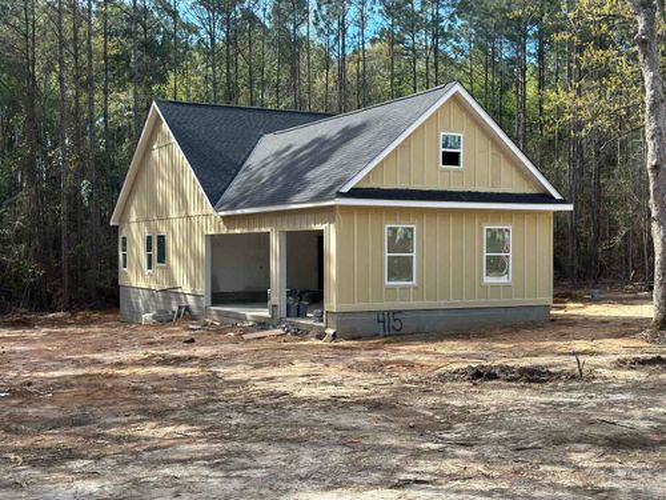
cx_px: 333
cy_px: 250
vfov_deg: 30.3
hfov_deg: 39.7
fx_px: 924
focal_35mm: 48
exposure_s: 1/1721
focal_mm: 6.86
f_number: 1.78
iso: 80
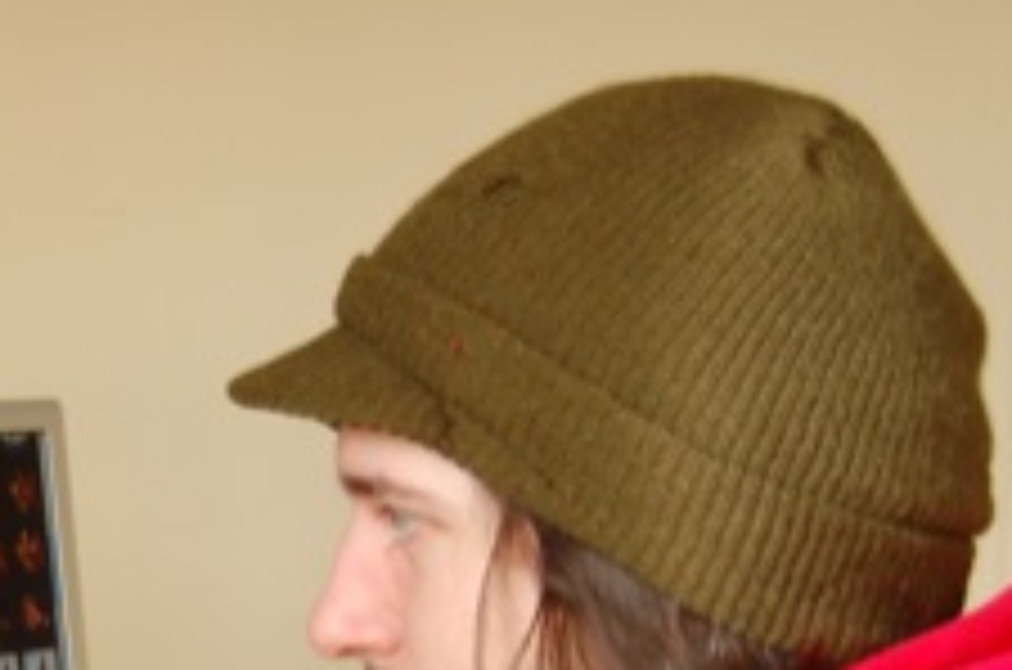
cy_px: 731
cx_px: -126
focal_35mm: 111
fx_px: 3114
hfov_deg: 17.8
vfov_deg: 12.1
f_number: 4
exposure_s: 1/40
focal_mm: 26
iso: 400
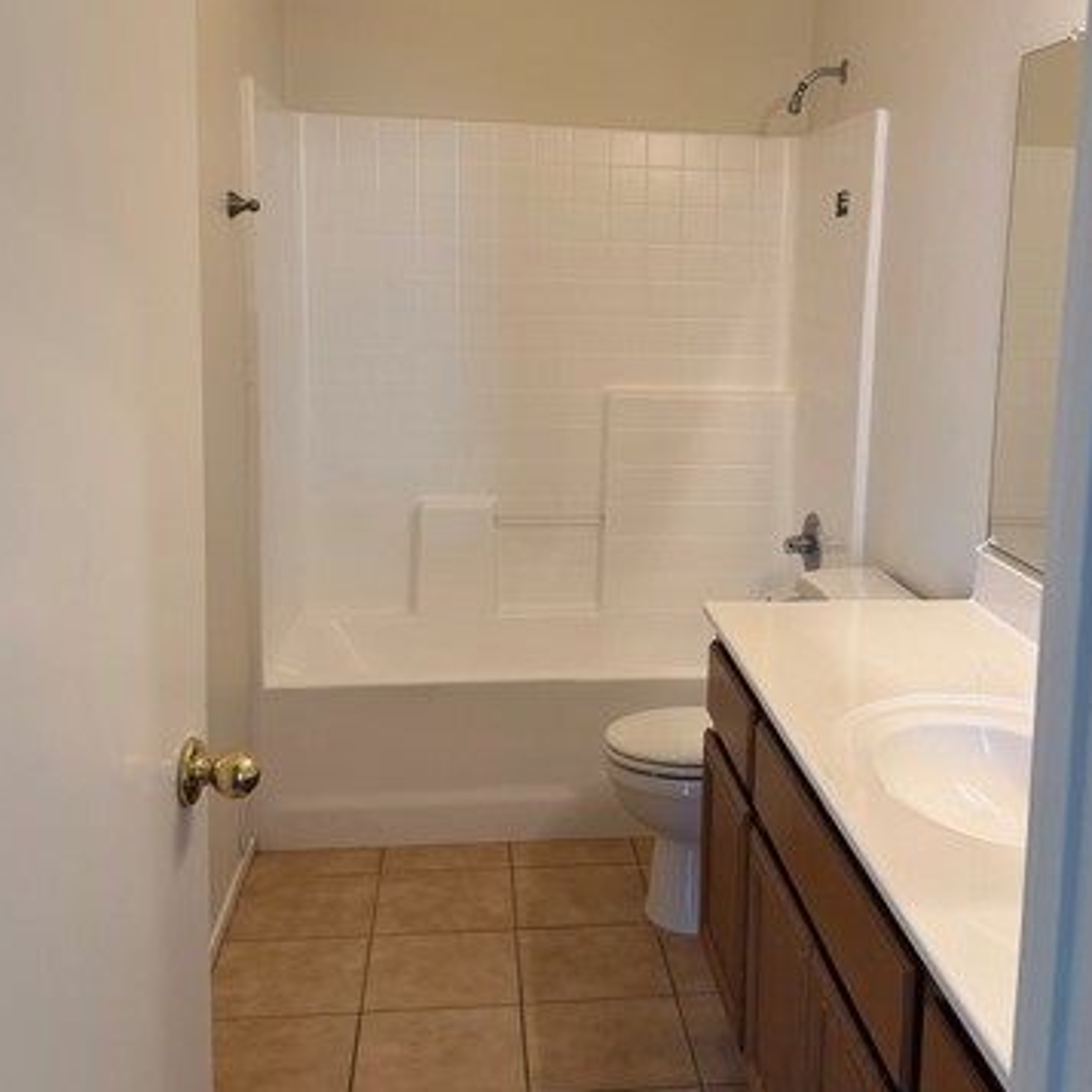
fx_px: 1356
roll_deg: -2.4
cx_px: 673
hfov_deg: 43.6
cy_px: 459
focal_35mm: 38
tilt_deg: -9.2
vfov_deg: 43.7
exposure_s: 1/120
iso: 160
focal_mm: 6.76
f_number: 1.78
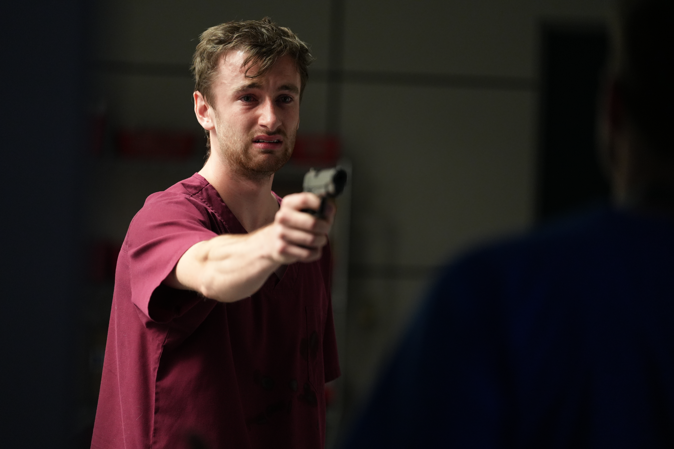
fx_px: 3276
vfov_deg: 7.8
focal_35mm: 175
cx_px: 337
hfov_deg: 11.7
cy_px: 224
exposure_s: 1/400
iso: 3200
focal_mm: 175
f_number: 2.8
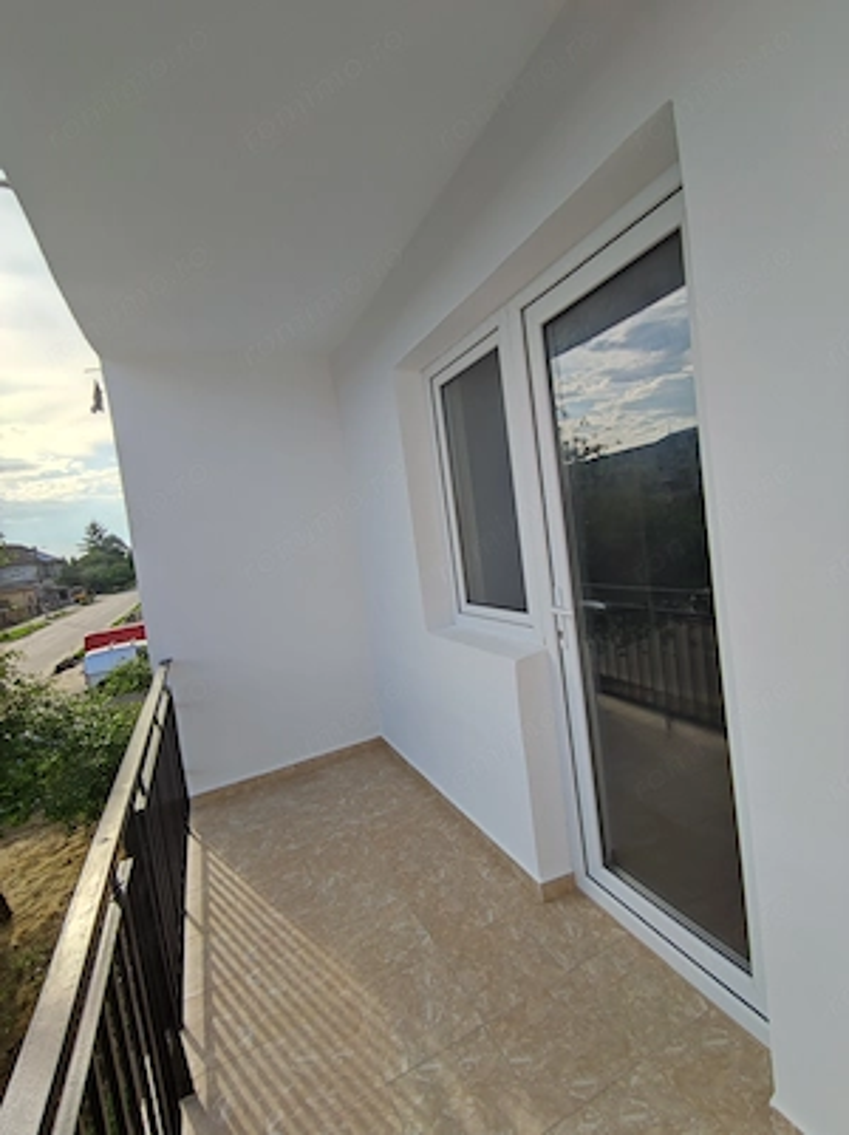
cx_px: 424
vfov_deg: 98.2
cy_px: 568
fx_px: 491
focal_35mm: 15
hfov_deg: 81.7
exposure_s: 1/211
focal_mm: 2.35
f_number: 2.2
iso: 50
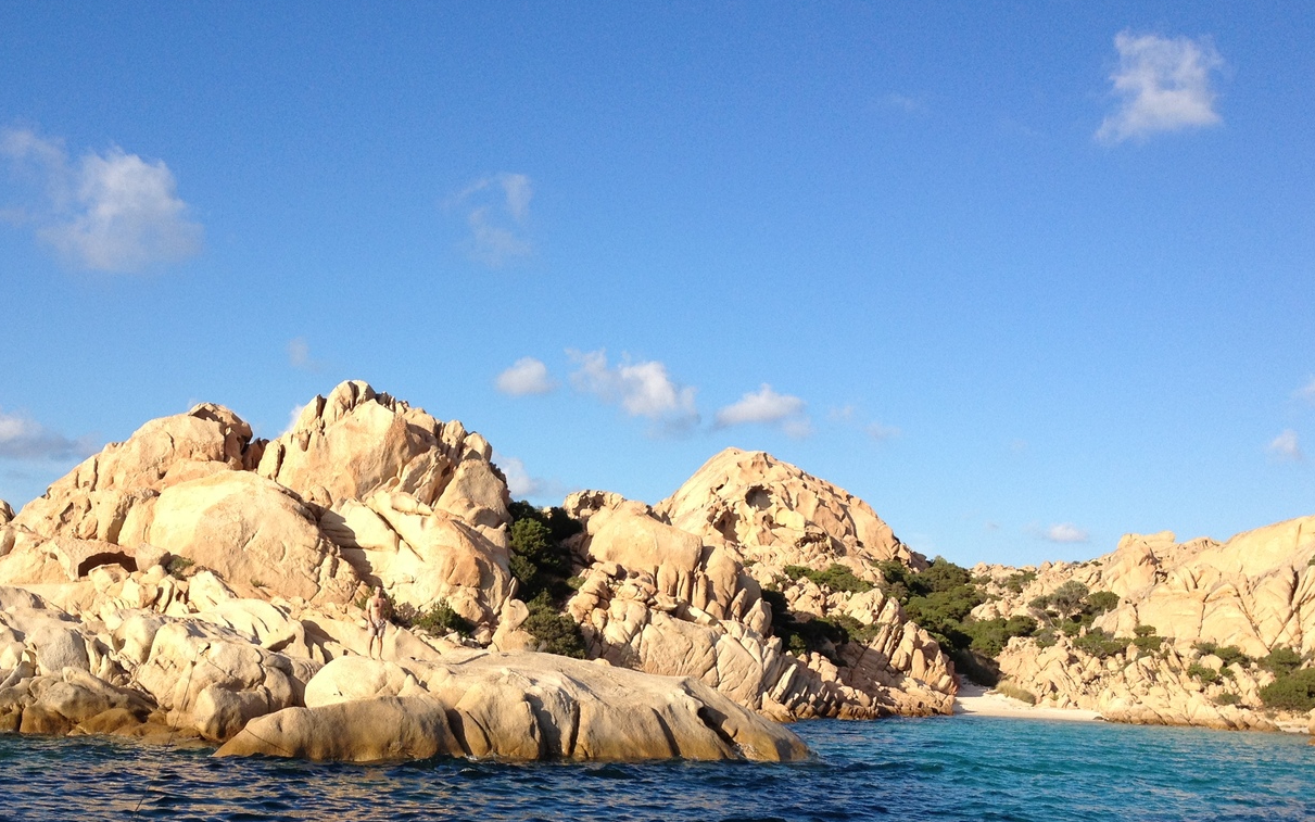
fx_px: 1756
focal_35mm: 49
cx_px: 493
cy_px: 583
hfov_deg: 40.8
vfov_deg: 26.1
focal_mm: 4.28
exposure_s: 1/1416
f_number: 2.4
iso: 64
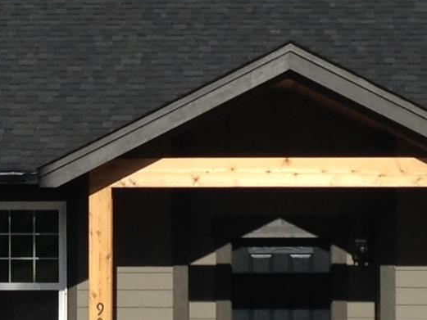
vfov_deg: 7.8
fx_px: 2344
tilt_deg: -0.3
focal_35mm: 190
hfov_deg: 10.4
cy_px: 137
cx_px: 122
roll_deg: -0.4
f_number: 2.4
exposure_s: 1/2584
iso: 50
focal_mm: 4.12
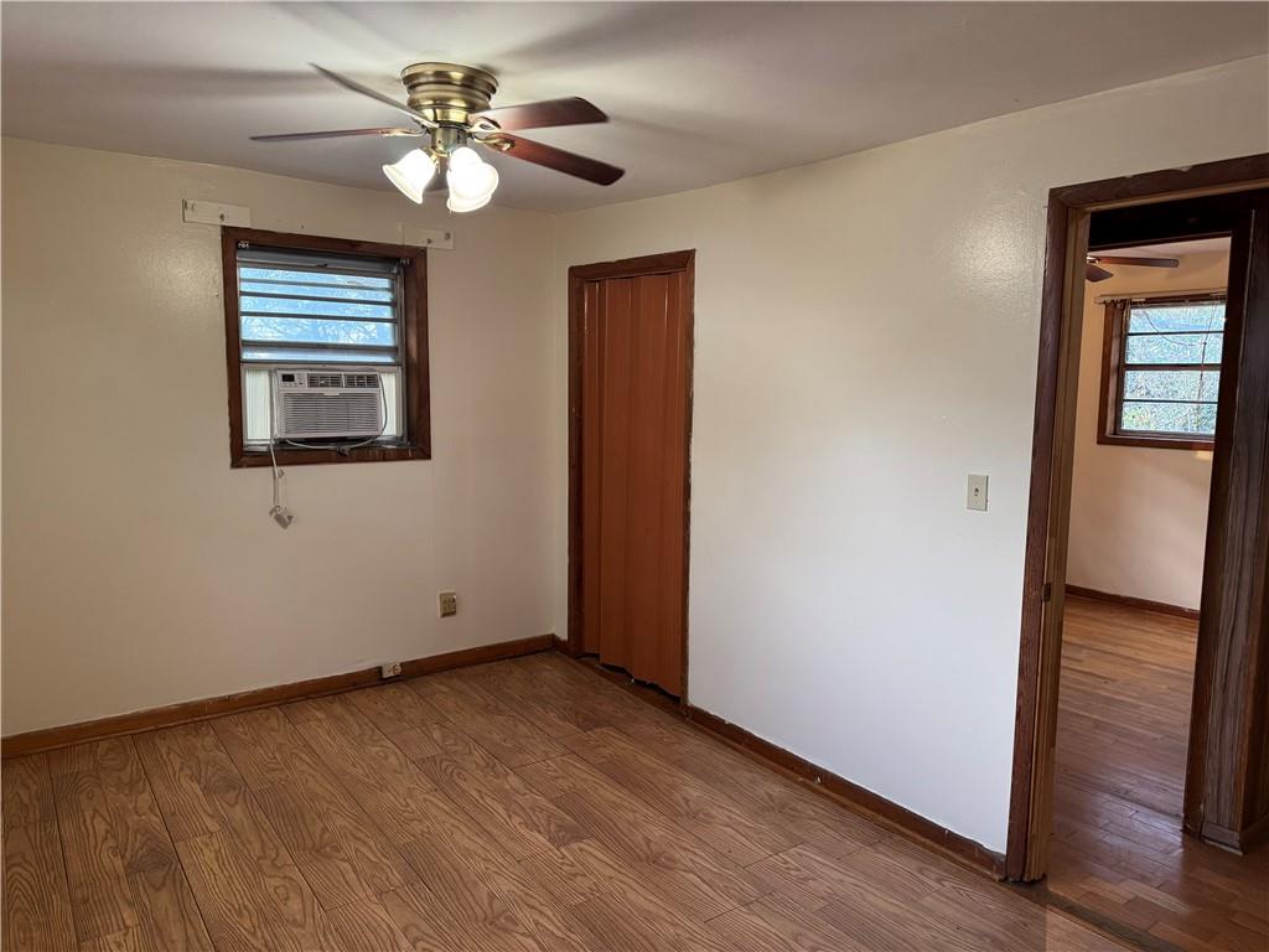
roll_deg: -1.1
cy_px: 476
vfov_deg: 56.8
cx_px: 634
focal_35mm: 24
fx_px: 880
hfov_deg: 71.6
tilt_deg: -7.0
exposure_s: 1/60
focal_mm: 6.76
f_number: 1.78
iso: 250
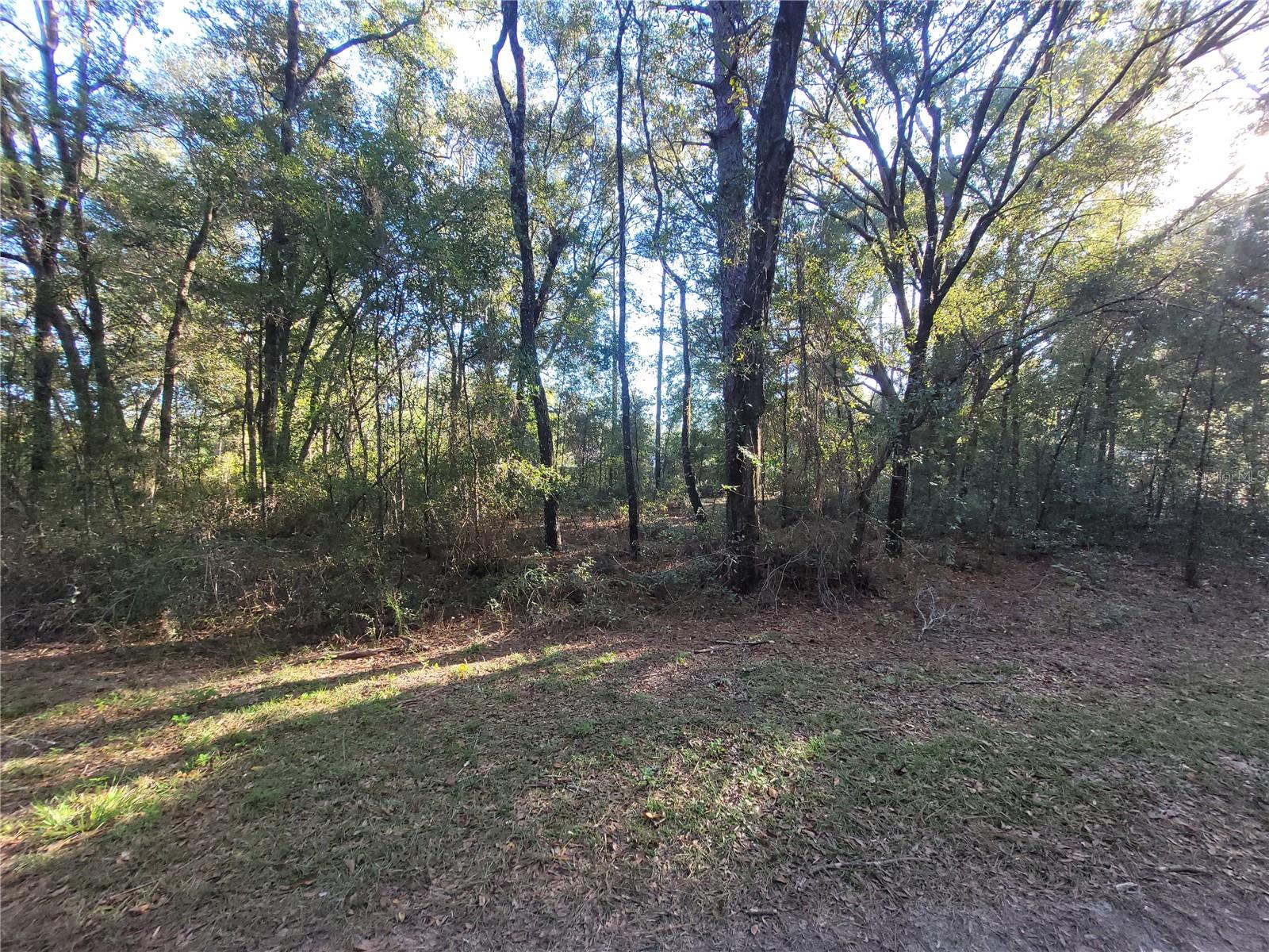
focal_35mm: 13
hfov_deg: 106.2
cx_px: 634
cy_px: 476
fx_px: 477
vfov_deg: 89.9
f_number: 2.2
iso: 80
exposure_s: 1/120
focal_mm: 1.74
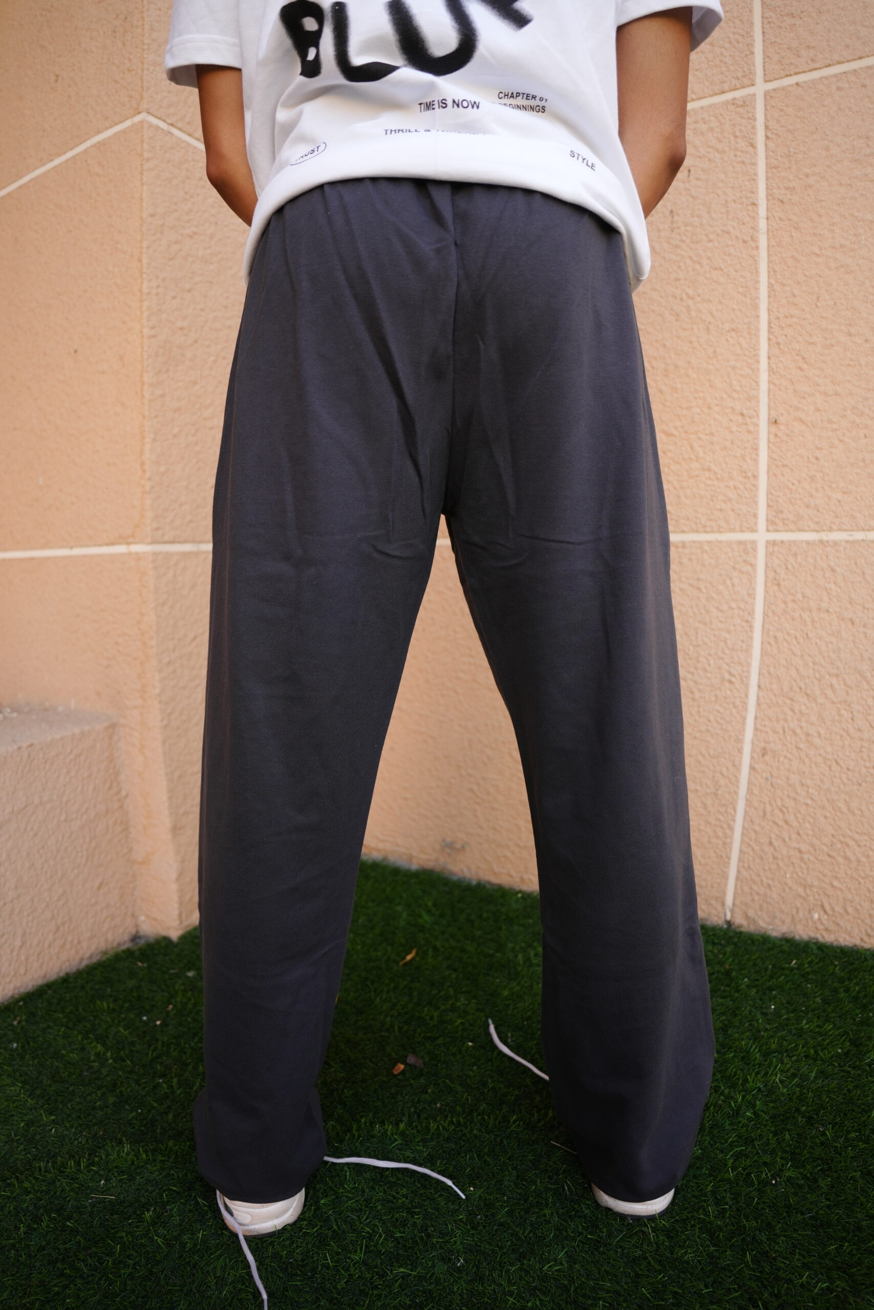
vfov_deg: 84.0
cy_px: 655
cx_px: 437
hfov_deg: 61.9
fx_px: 728
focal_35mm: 20
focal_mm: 20
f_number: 2.8
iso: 200
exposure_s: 1/400
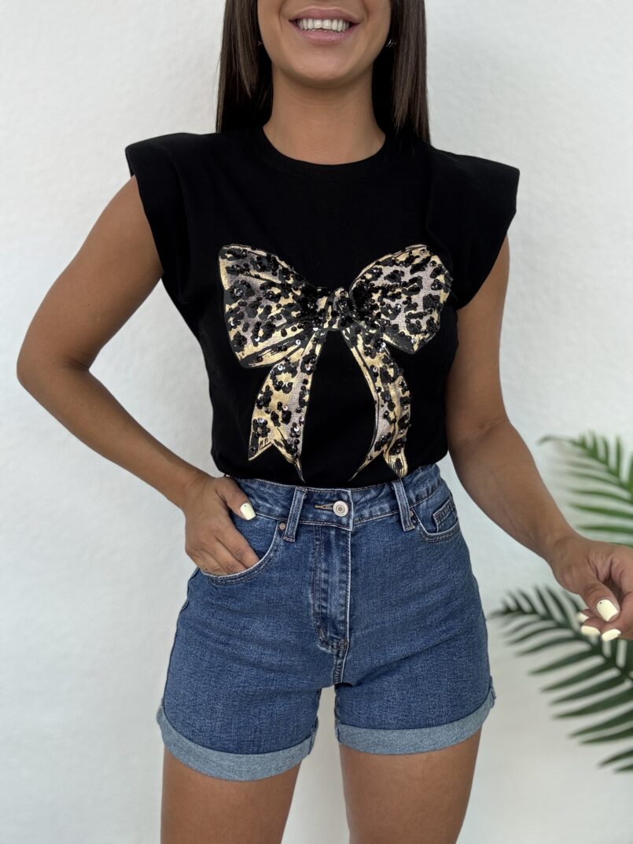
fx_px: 731
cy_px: 422
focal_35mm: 30
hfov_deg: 46.8
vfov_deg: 60.0
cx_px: 316
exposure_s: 1/50
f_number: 1.9
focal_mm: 2.69
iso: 50
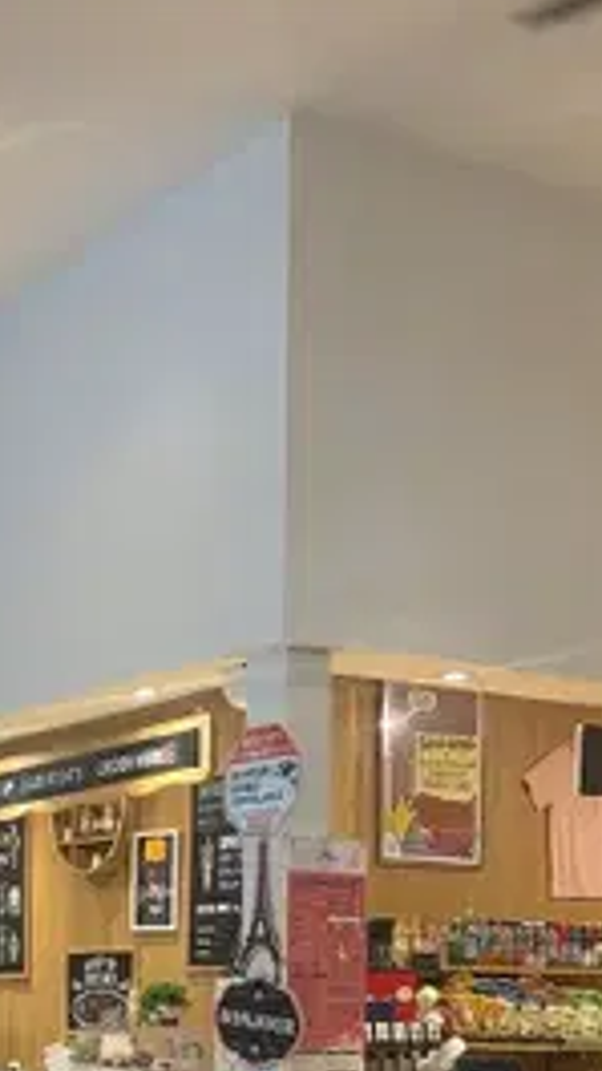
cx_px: -174
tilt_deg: +0.4
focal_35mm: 57
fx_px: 1618
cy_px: 1037
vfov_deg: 33.9
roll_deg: -1.6
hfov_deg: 19.5
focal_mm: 4.25
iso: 250
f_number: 1.8
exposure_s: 1/60
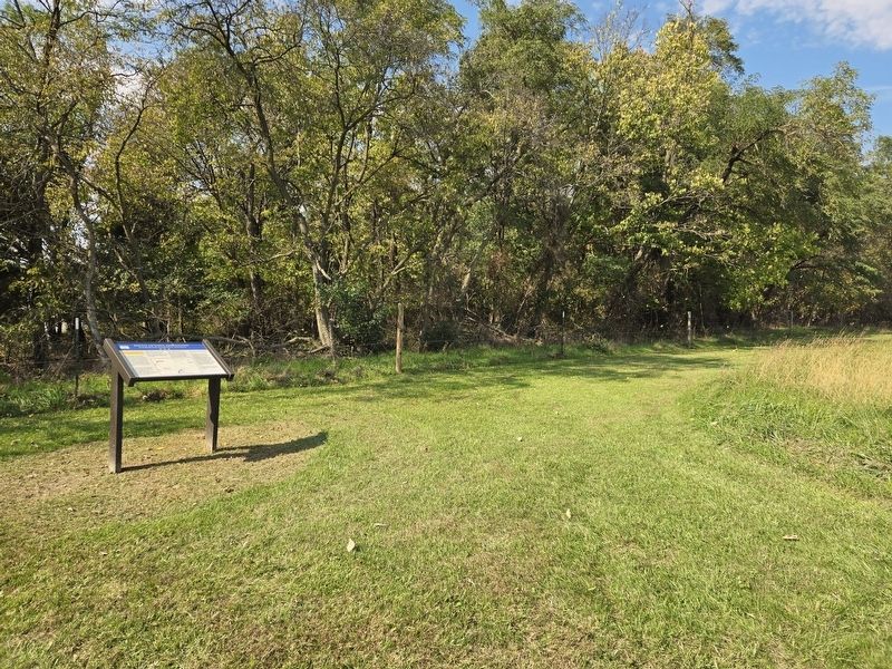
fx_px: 593
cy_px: 334
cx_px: 446
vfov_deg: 58.9
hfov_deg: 73.9
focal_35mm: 23
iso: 25
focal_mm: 5.4
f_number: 1.8
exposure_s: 1/1167
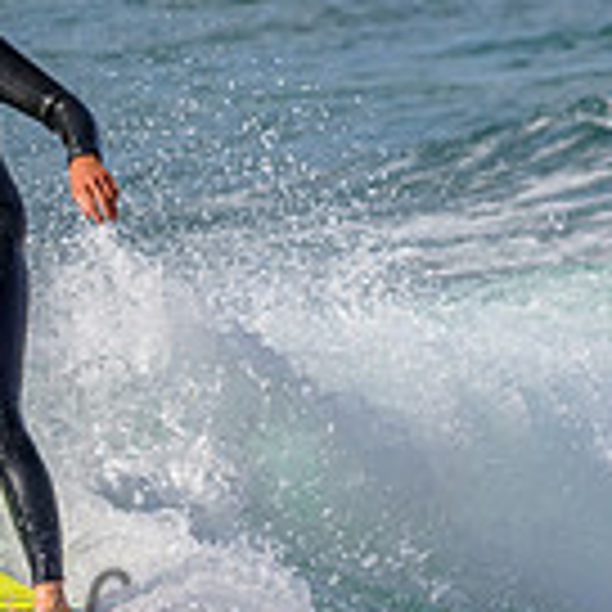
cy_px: 601
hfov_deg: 1.0
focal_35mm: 1672
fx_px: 33444
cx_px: 63
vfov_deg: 1.0
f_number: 11
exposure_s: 1/2000
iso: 1100
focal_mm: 460
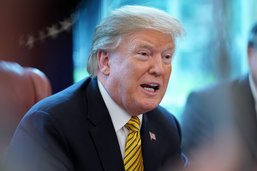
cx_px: 128
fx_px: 1428
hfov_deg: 10.3
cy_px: 86
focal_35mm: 200
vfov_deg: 6.9
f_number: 3.2
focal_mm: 200
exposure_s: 1/320
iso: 4000
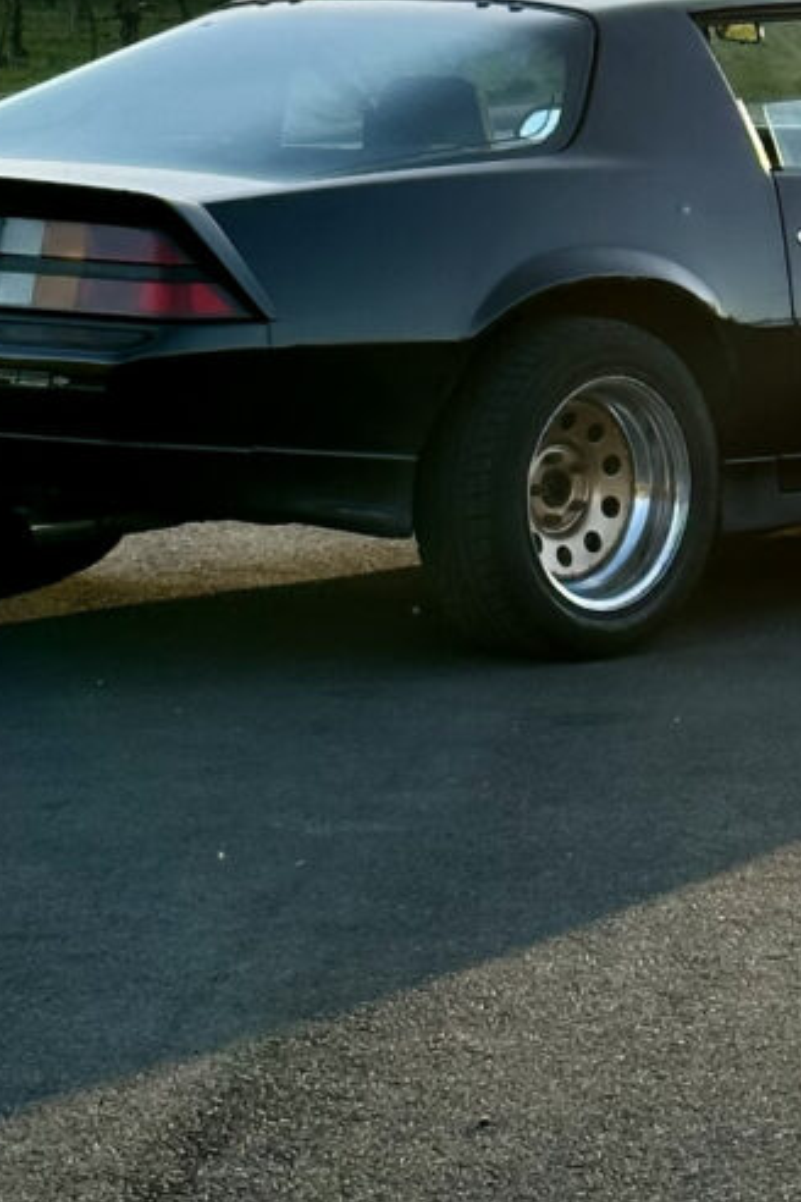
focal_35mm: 104
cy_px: 266
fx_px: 3471
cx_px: 628
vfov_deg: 19.5
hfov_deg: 13.1
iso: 64
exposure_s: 1/719
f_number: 1.78
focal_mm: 6.86
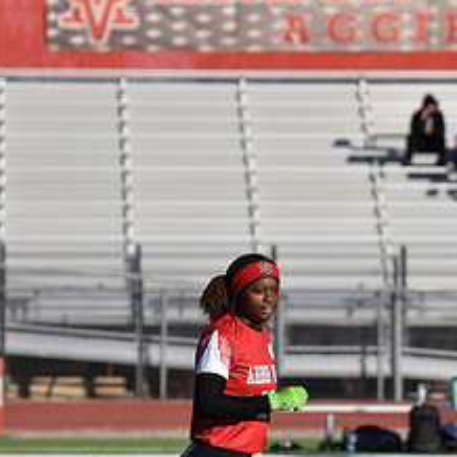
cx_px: 231
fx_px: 6094
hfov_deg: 4.3
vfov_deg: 4.3
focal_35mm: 408
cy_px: 332
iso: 360
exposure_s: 1/4000
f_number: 5
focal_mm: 180
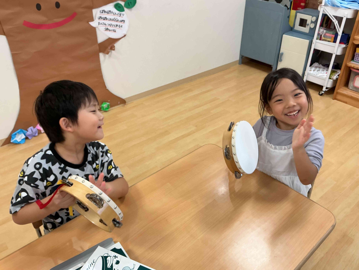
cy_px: 135
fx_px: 301
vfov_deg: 48.2
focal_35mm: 29
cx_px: 180
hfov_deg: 61.7
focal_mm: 3
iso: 64
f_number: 1.8
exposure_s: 1/120
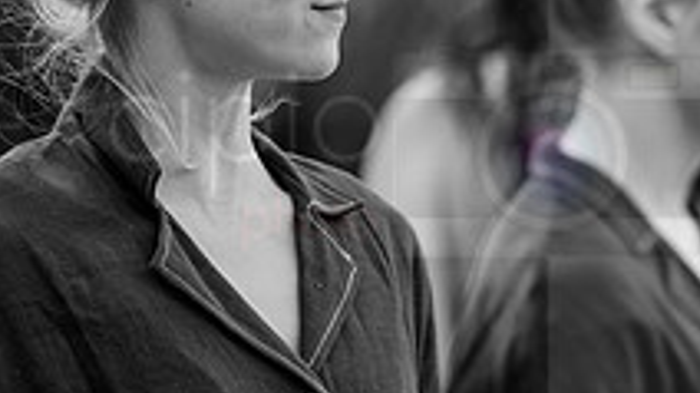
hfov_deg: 3.4
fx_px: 11910
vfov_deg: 1.9
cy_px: 214
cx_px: 664
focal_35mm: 642
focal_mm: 200
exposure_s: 1/250
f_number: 2.8
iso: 320
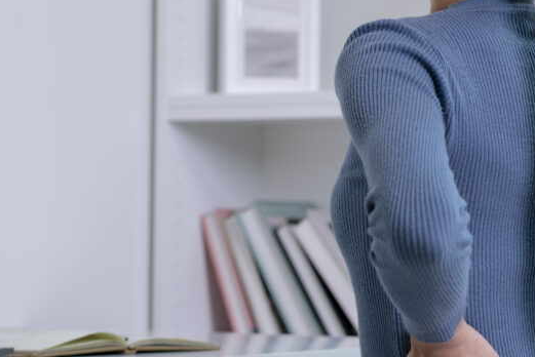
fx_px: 2483
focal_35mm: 167
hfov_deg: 12.3
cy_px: 330
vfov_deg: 8.2
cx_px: 253
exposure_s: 1/30
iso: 200
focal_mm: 85
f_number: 5
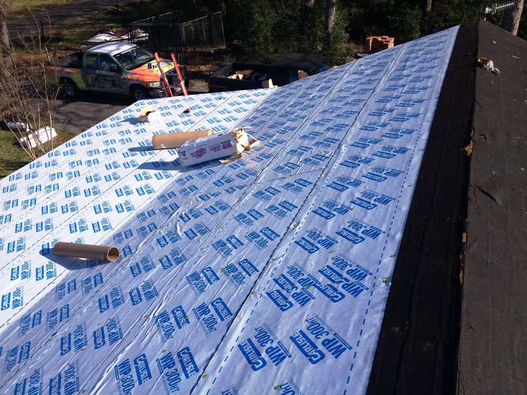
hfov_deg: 52.6
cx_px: 264
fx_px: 533
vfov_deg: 40.7
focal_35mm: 35
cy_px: 198
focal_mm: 4.28
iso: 50
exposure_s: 1/1783
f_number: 2.4
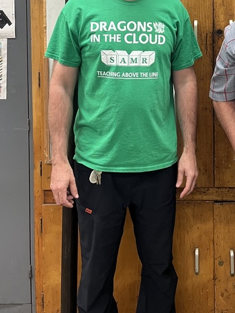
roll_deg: +0.4
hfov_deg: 24.8
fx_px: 516
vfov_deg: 31.7
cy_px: 15
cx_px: 217
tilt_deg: -3.1
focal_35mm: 57
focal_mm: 5.1
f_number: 1.6
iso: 100
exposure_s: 1/60
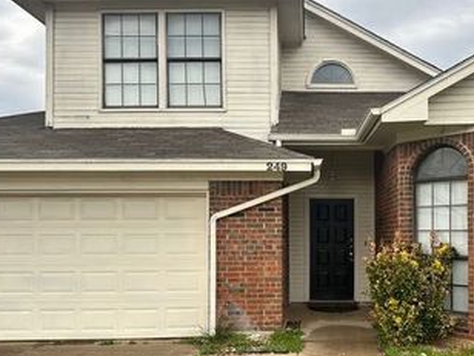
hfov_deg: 47.0
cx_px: 319
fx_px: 534
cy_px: 235
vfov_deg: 36.5
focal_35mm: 39
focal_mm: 6.86
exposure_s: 1/630
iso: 80
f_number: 1.78
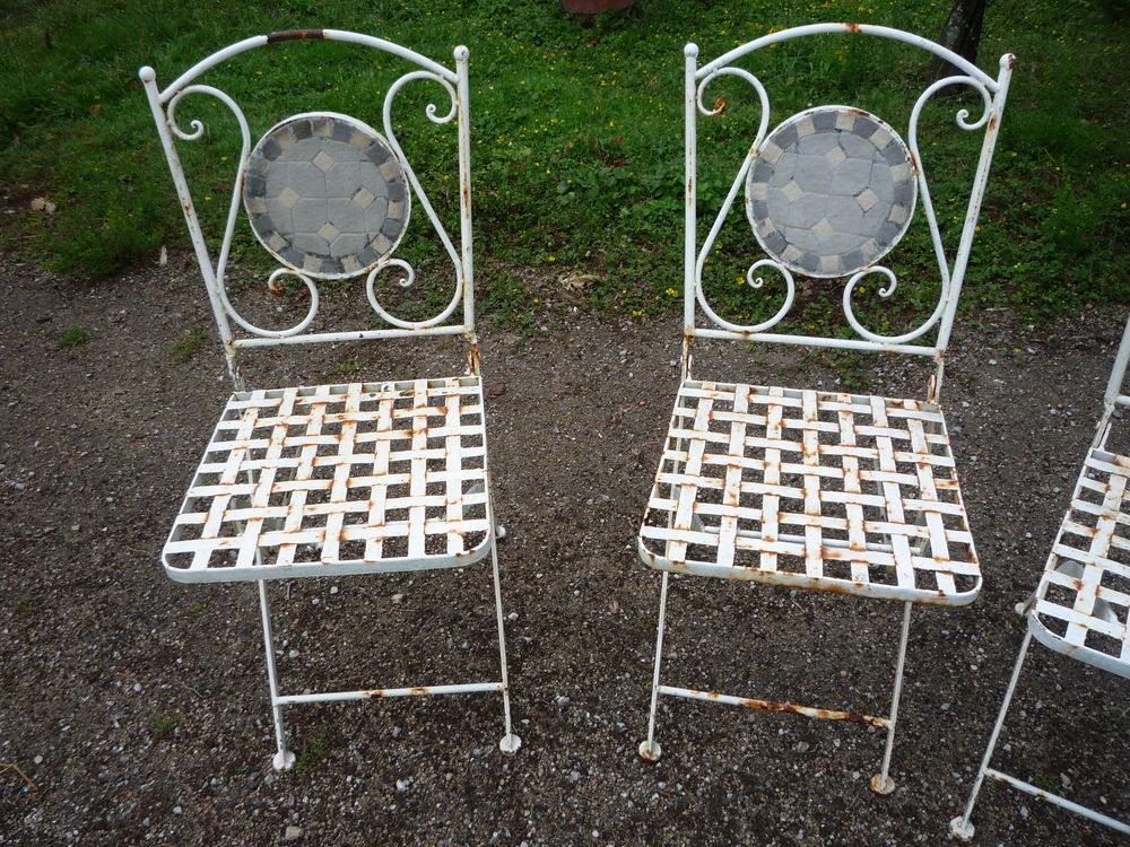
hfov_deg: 60.0
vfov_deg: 46.8
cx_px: 565
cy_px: 424
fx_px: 979
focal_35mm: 30
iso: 100
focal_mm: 5.2
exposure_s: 1/400
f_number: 4
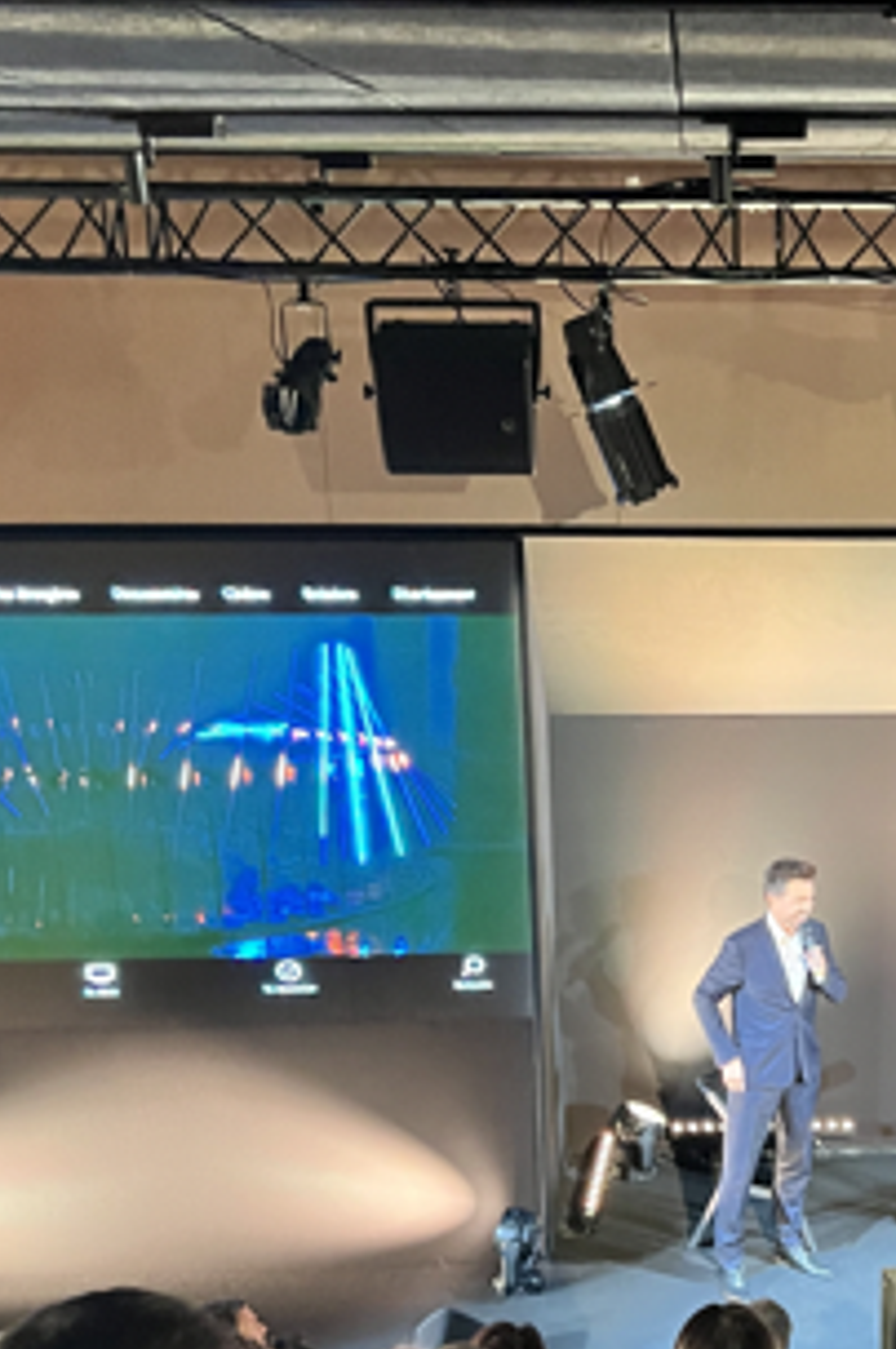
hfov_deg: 23.2
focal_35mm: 57
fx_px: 2133
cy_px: 870
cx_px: 790
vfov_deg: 34.8
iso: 500
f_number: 1.5
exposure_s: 1/33
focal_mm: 5.7
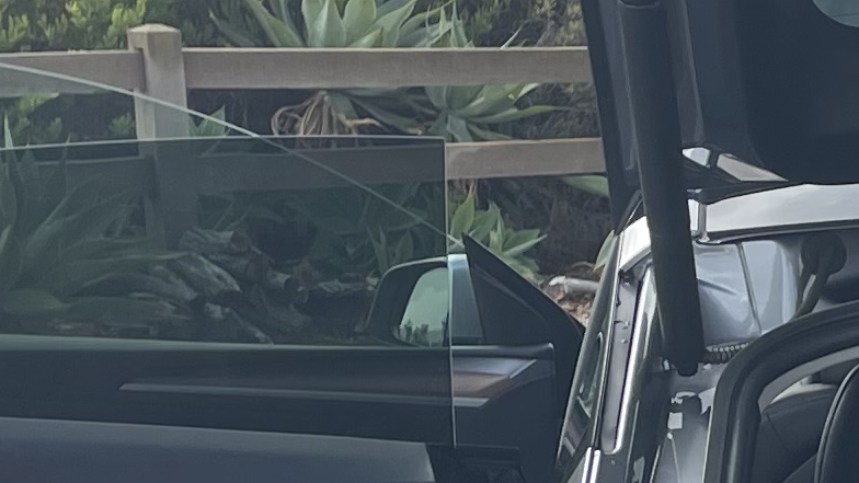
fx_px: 3189
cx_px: 1397
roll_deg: -2.6
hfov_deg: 14.1
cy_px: 632
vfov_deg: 8.5
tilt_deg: -11.6
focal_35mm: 140
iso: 32
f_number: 1.6
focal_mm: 5.1
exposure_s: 1/791
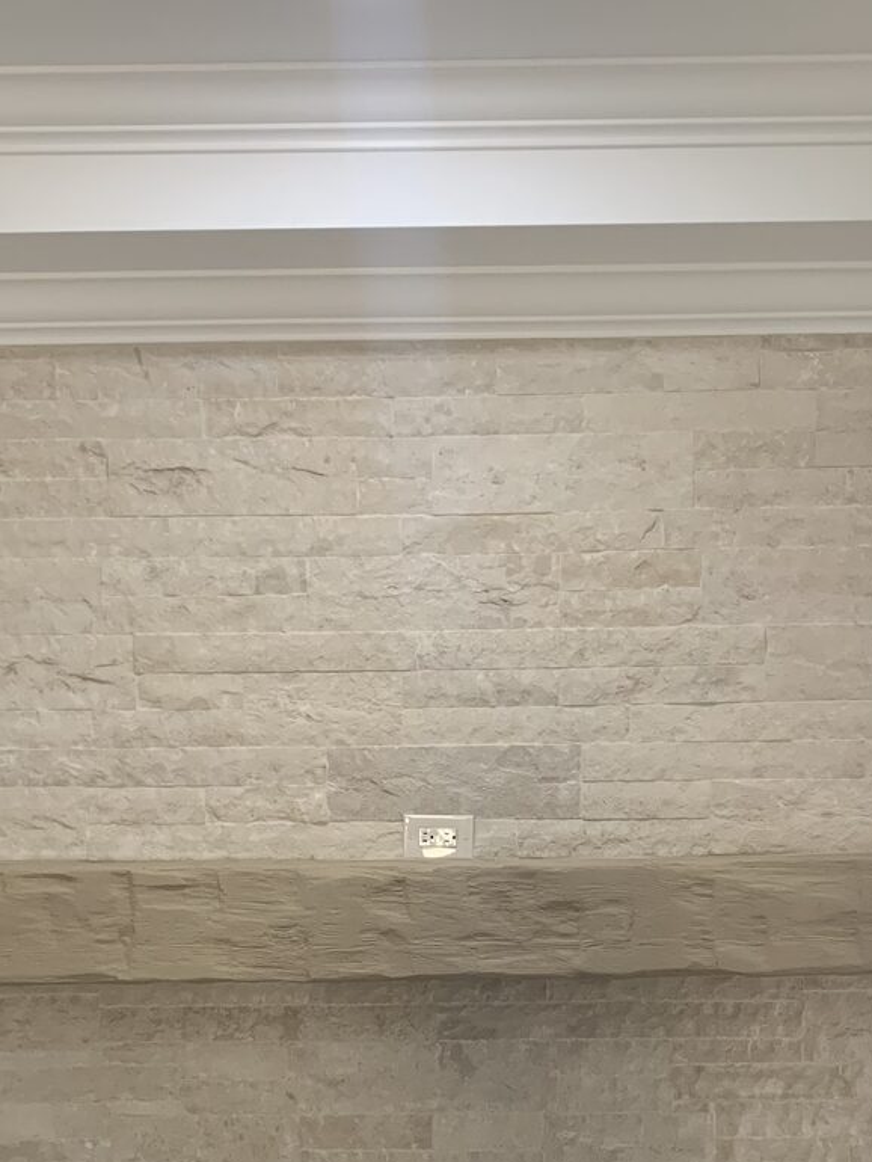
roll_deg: -0.1
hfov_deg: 27.0
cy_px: 966
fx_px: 1813
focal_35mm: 54
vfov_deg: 34.2
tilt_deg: -5.5
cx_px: 398
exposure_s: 1/60
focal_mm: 4.25
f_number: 1.8
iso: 250
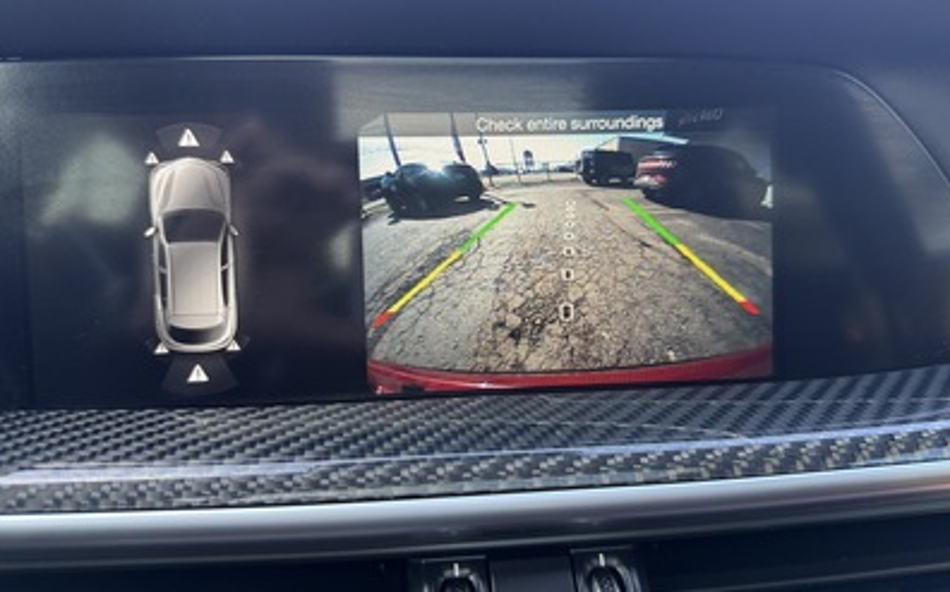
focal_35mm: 27
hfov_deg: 68.4
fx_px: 699
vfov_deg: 45.9
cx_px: 487
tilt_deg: -11.0
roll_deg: +0.0
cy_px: 270
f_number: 1.78
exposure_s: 1/119
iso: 200
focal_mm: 6.76
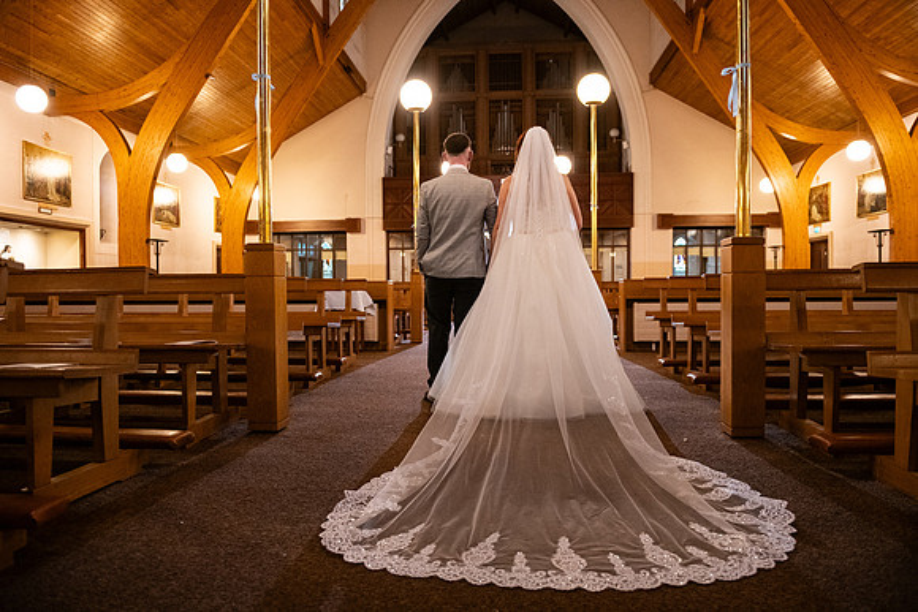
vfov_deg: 53.2
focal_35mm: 24
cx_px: 459
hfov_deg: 73.7
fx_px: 612
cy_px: 306
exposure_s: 1/160
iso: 2000
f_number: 3.5
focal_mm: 24
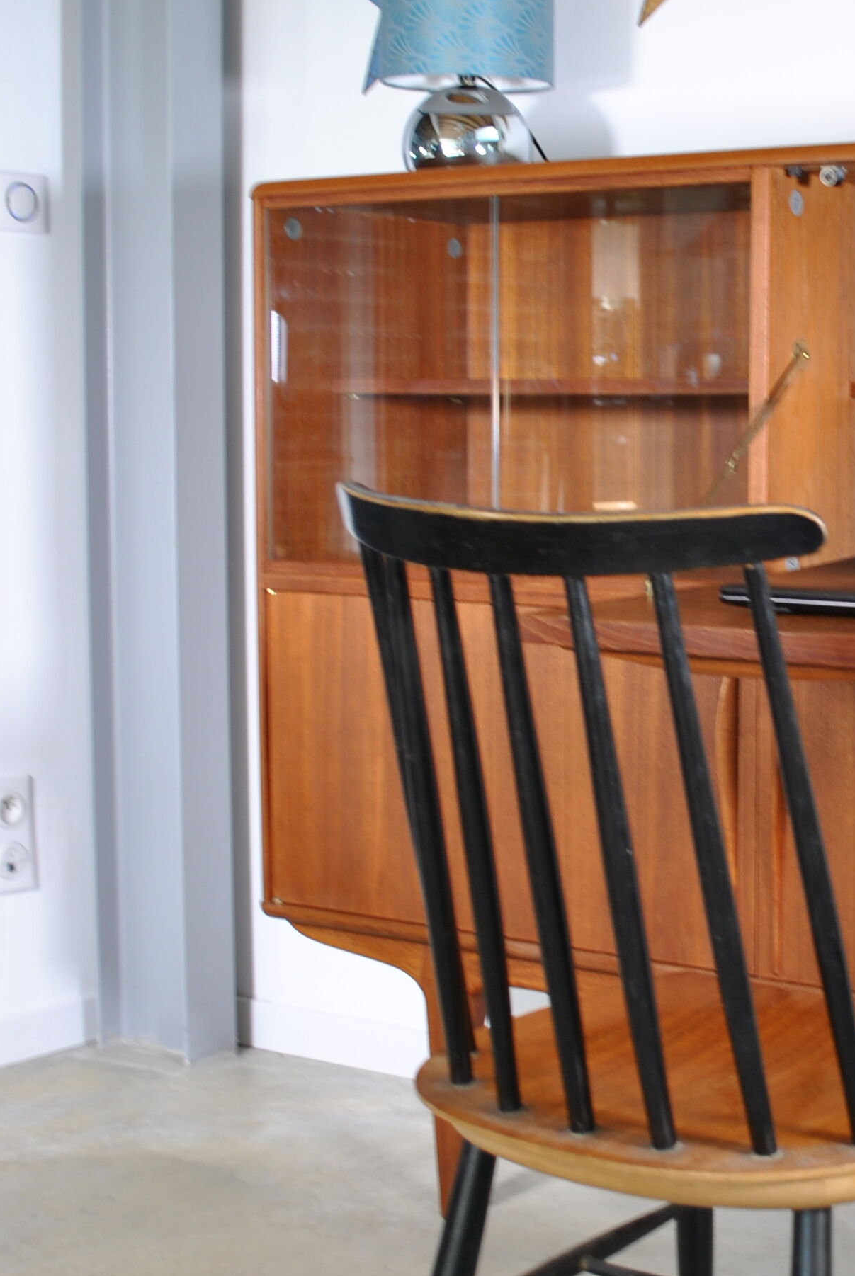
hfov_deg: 22.5
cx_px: 859
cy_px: 667
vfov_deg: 34.4
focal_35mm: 58
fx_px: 2059
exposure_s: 1/13
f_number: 3.5
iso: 100
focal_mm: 18
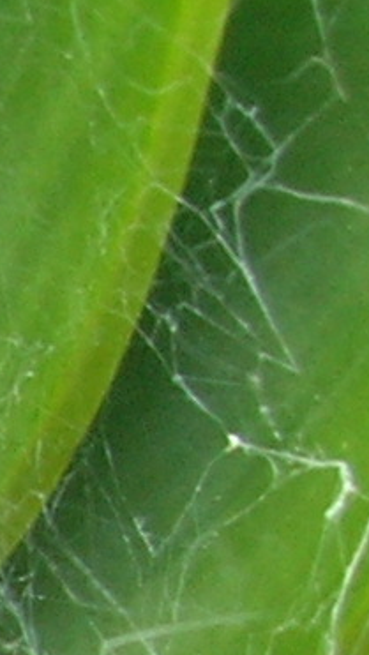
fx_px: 4500
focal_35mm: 259
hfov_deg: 4.1
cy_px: 1132
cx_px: -1610
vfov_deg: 8.1
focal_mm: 5.7
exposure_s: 1/31.8
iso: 50
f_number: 4.9
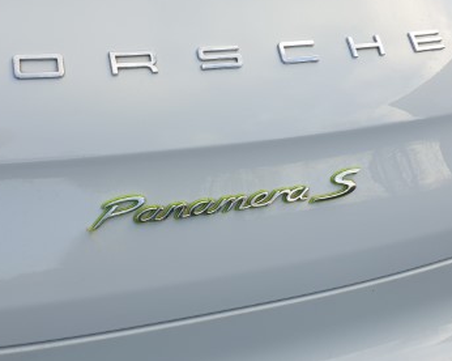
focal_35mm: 47
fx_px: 628
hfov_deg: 39.3
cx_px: 169
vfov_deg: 32.0
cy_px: 148
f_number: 2.4
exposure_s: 1/310
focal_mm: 4.3
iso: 50
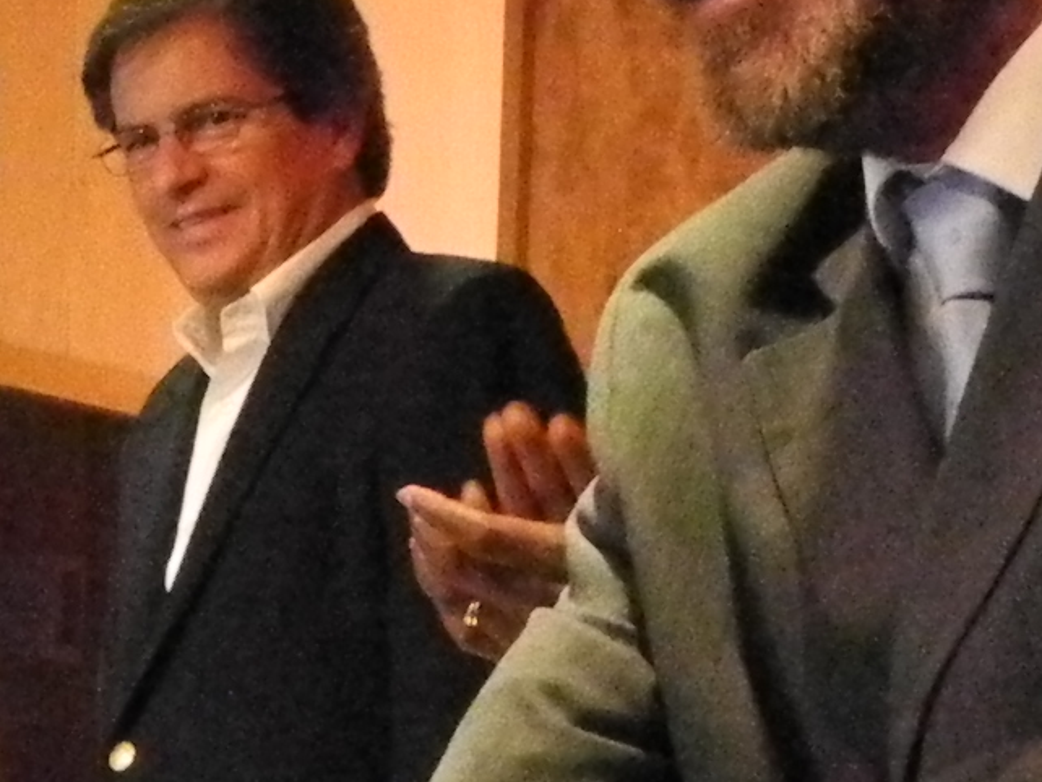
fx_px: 4788
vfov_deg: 9.0
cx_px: -682
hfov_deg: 11.7
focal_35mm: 159
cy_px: 1324
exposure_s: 1/80.3
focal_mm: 6
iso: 1600
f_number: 2.8
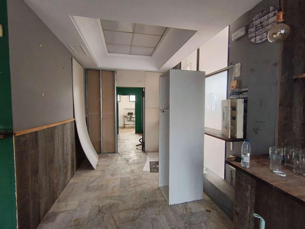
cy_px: 114
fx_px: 150
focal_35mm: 17
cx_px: 152
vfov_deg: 74.7
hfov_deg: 91.0
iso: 608
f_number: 2.2
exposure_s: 1/50
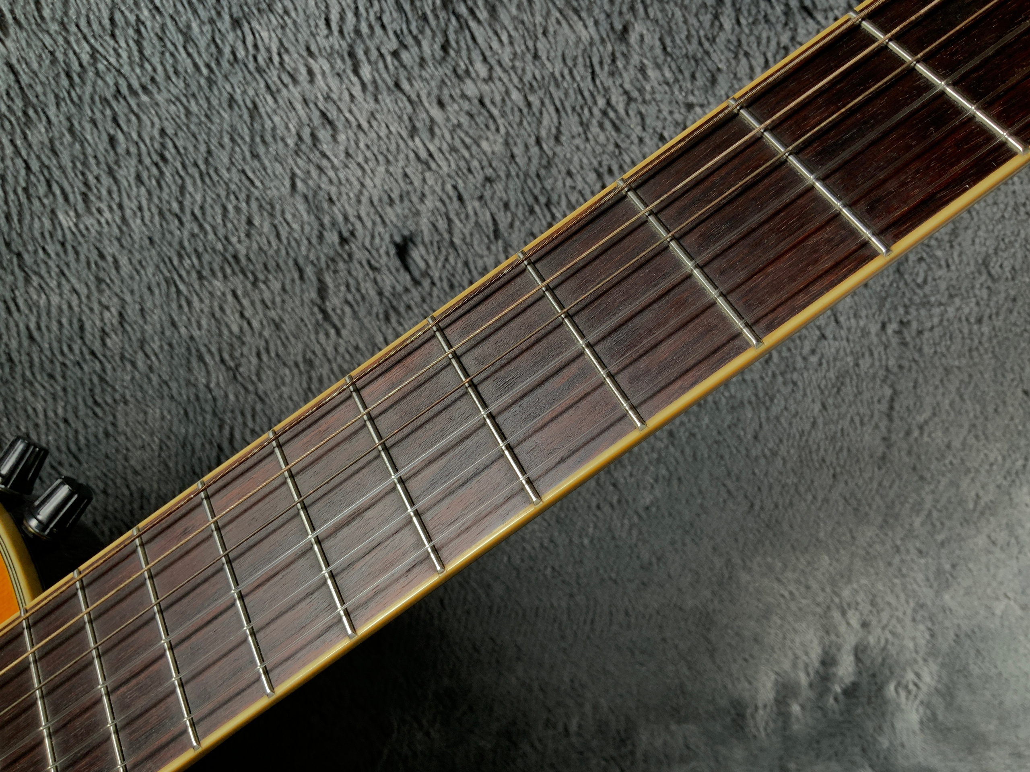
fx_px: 863
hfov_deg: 61.7
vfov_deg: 48.2
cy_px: 386
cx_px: 515
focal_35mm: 29
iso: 20
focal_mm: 3
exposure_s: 1/104
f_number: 1.8
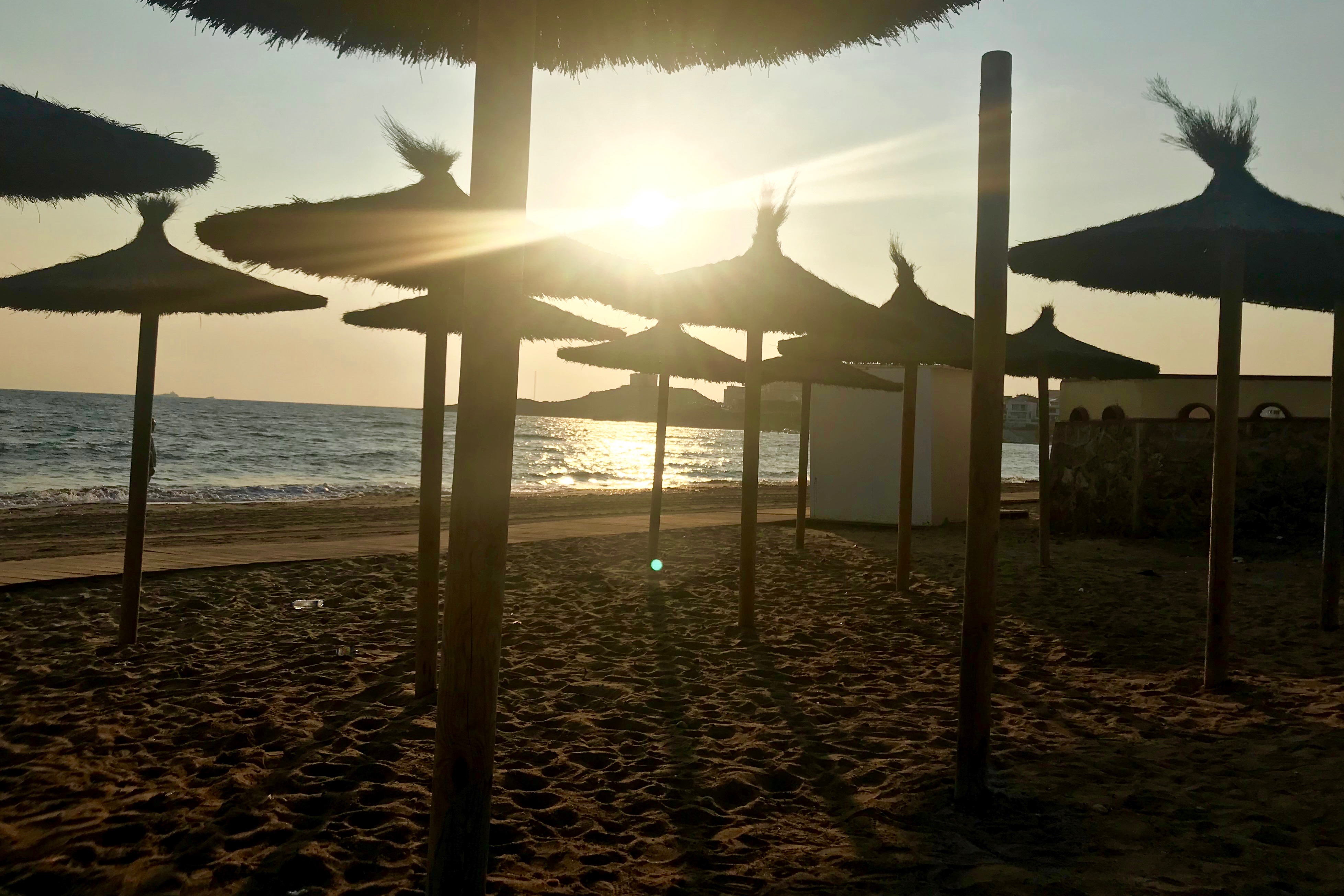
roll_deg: -1.9
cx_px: 665
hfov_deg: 61.9
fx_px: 1120
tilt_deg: +3.2
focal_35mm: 30
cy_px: 386
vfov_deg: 43.5
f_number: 1.8
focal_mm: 3.99
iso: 20
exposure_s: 1/6849
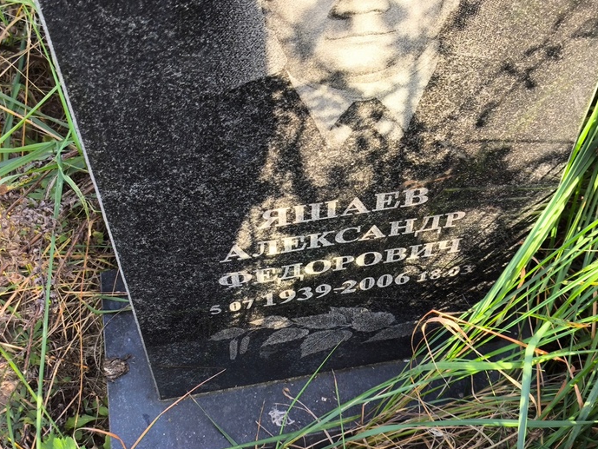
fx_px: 1002
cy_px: 219
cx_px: 337
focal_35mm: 58
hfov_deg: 33.2
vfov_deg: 25.2
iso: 50
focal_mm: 4.71
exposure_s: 1/113
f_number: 1.7
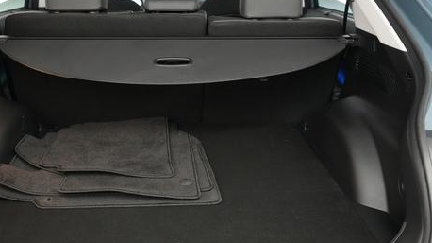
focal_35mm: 41
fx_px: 469
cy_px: 113
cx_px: 172
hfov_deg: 49.1
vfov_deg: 29.0
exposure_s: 1/160
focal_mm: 28
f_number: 2.8
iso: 6400
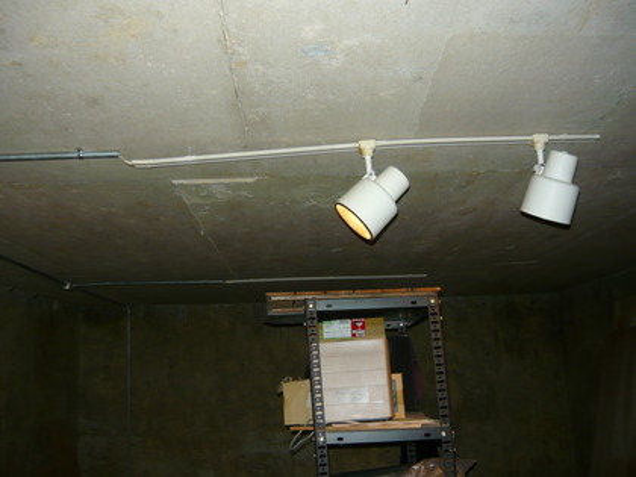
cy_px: 238
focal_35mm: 33
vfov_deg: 42.9
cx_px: 318
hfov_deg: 55.4
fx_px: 606
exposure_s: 1/30
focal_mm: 5.5
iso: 160
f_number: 2.8
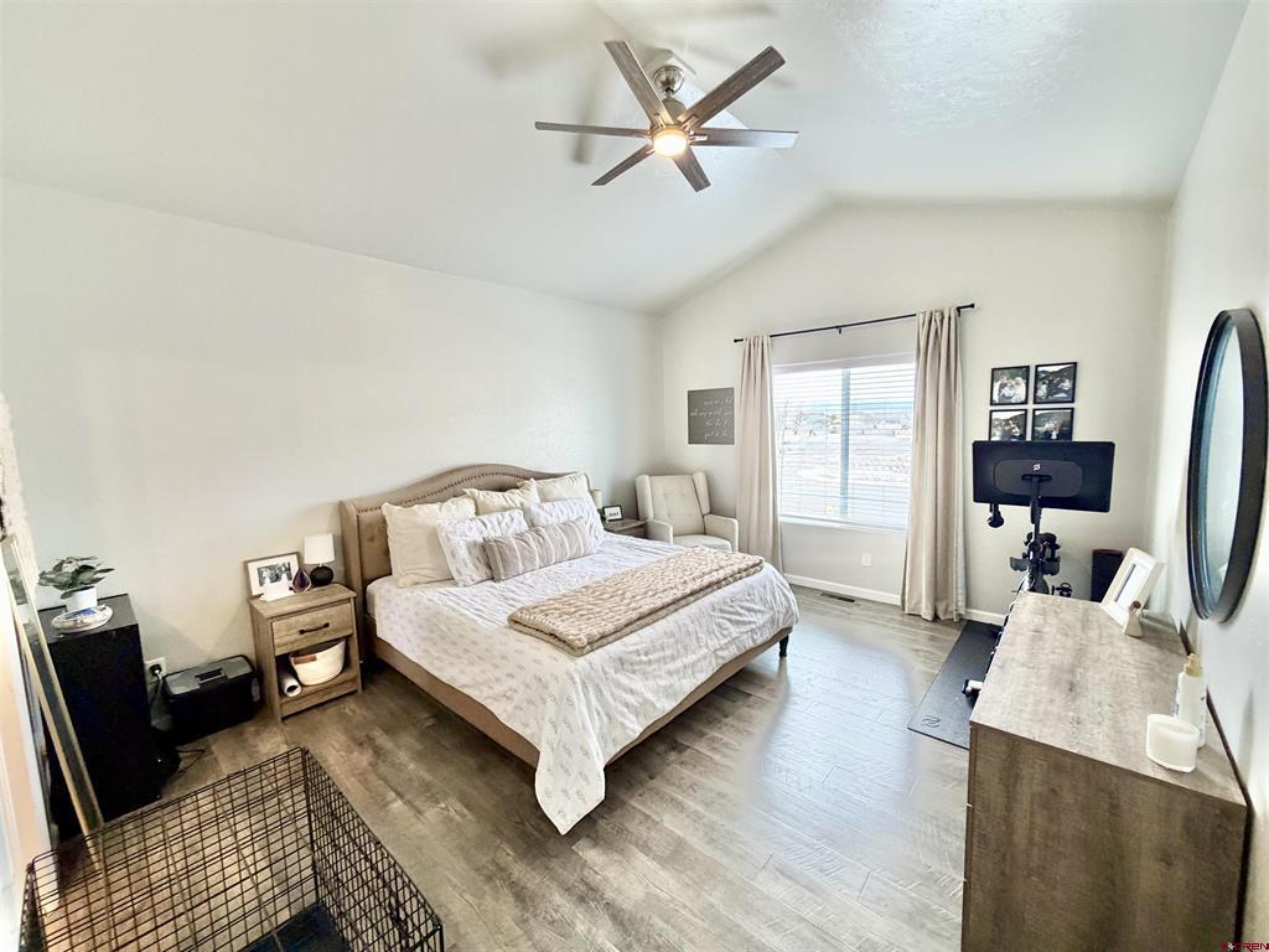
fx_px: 513
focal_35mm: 14
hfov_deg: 102.1
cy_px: 476
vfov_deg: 85.7
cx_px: 634
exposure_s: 1/120
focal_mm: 2.22
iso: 320
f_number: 2.2
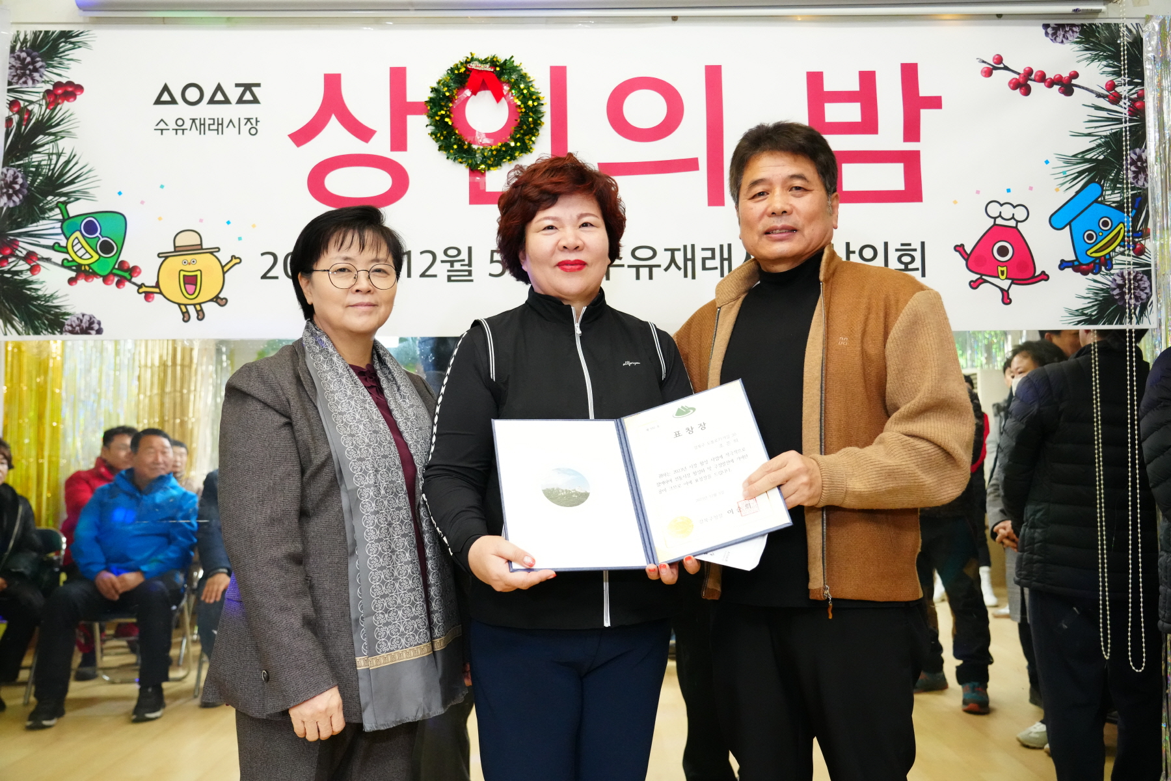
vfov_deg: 43.6
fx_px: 976
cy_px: 390
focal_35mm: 30
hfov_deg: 61.9
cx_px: 586
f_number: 4
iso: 8000
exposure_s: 1/250
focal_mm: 30
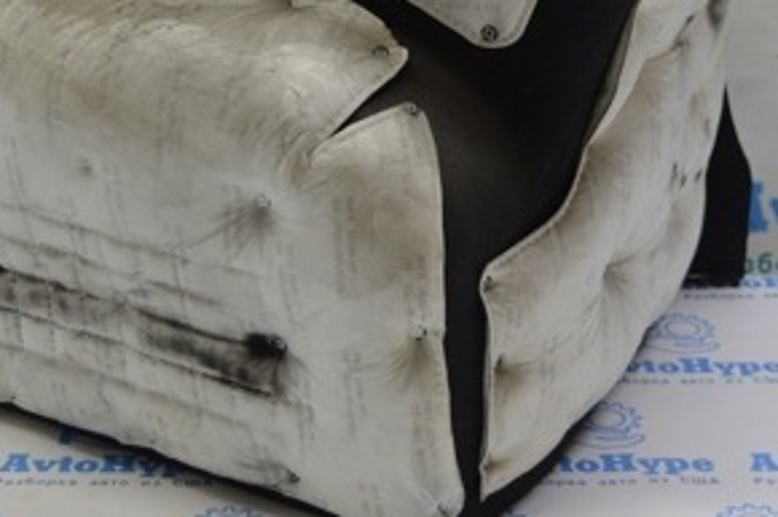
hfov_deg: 23.7
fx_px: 1857
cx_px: 368
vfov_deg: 15.7
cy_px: 74
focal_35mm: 86
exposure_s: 1/80
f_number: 4.5
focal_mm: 26
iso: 400
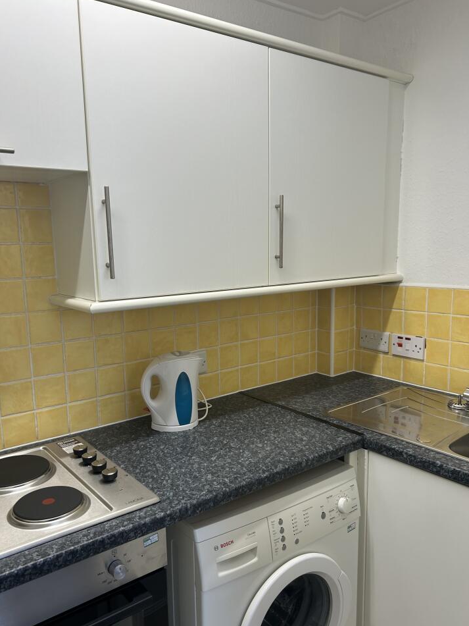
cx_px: 220
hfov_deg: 49.7
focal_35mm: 28
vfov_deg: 63.4
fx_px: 506
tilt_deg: -11.2
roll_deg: +1.2
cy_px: 332
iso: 40
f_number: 1.5
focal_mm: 5.7
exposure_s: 1/152
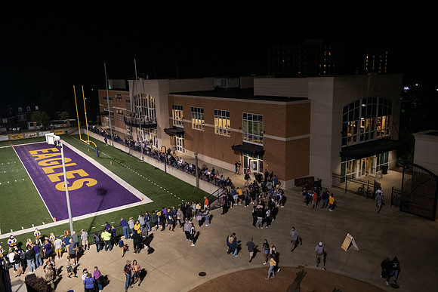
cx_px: 219
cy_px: 146
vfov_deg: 45.0
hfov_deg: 63.6
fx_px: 353
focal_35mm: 29
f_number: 3.5
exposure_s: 1/320
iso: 4000
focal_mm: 29
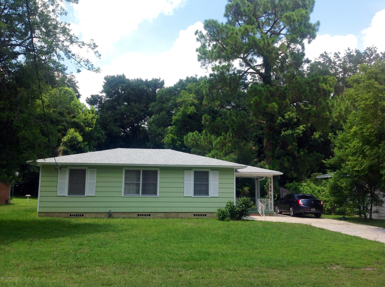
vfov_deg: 40.6
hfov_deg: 52.7
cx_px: 192
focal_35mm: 35
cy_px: 144
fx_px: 389
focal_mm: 4.28
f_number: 2.4
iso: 50
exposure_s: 1/1080
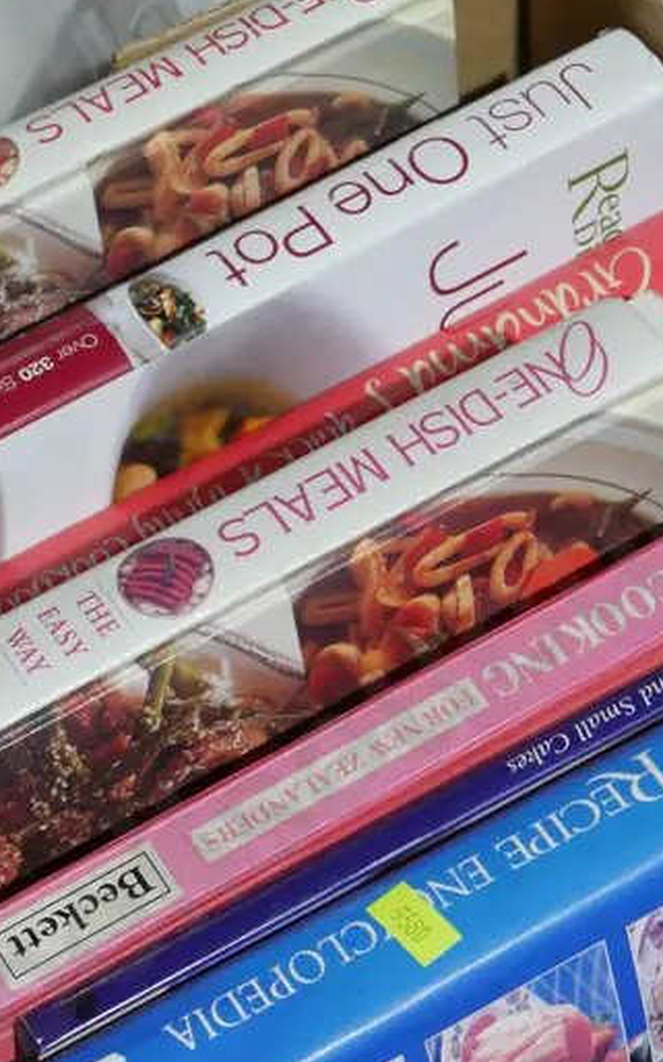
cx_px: 440
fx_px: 3298
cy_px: 687
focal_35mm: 114
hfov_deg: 11.5
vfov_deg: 18.2
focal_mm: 27
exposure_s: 1/60
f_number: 5.3
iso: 1250
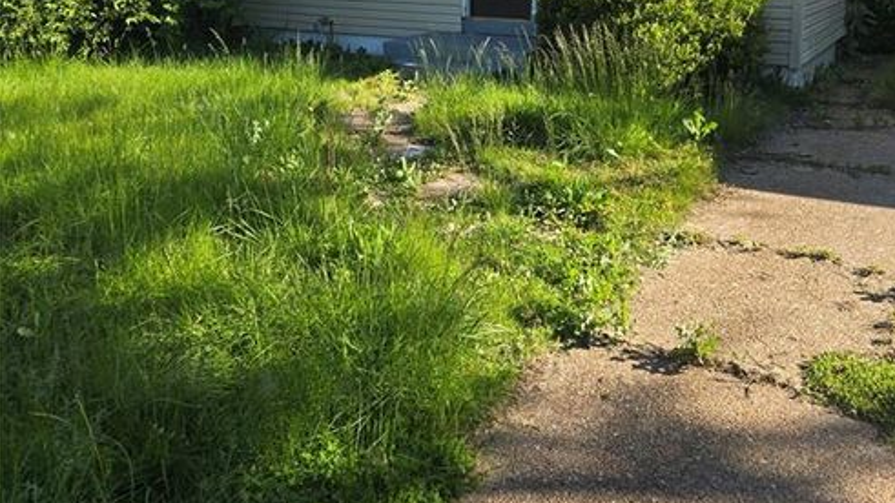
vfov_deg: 33.5
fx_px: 807
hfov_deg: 58.0
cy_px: 90
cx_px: 454
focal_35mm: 34
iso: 25
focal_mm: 5.4
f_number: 1.8
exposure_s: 1/682
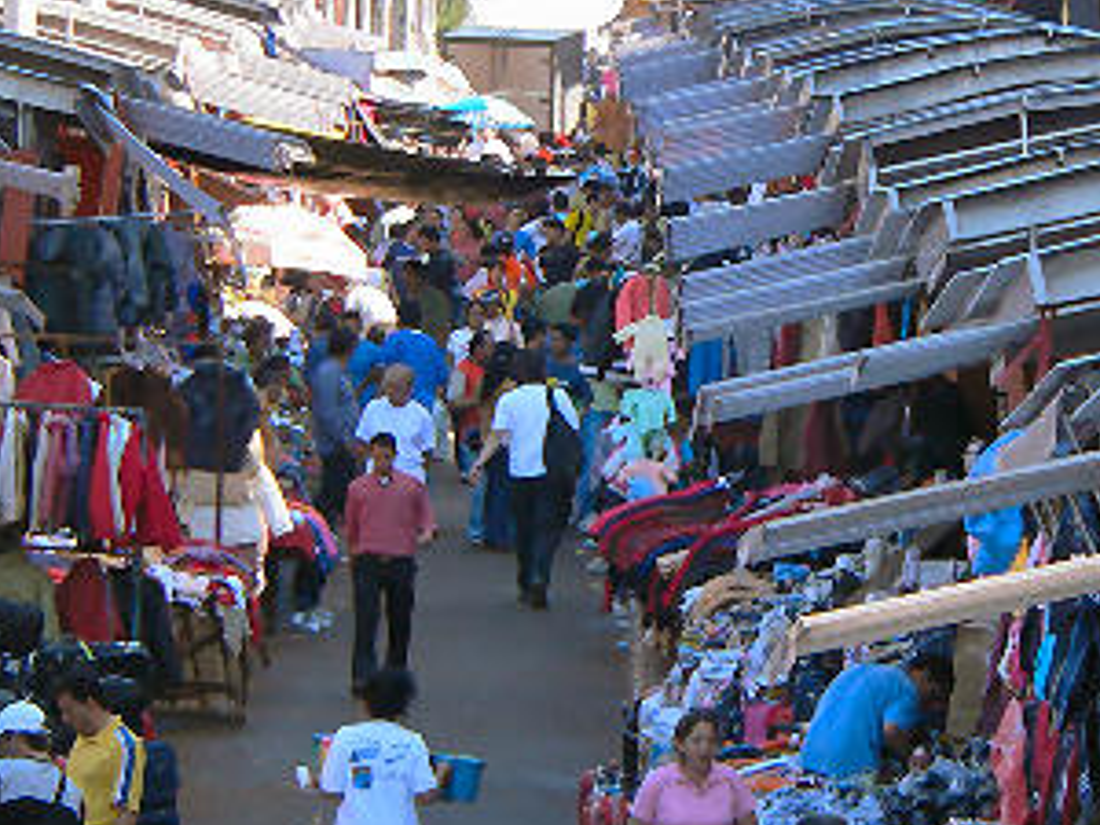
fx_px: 15317
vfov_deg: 3.1
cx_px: 693
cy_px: 231
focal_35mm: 482
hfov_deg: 4.1
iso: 80
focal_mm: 37.6
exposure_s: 1/125
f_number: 4
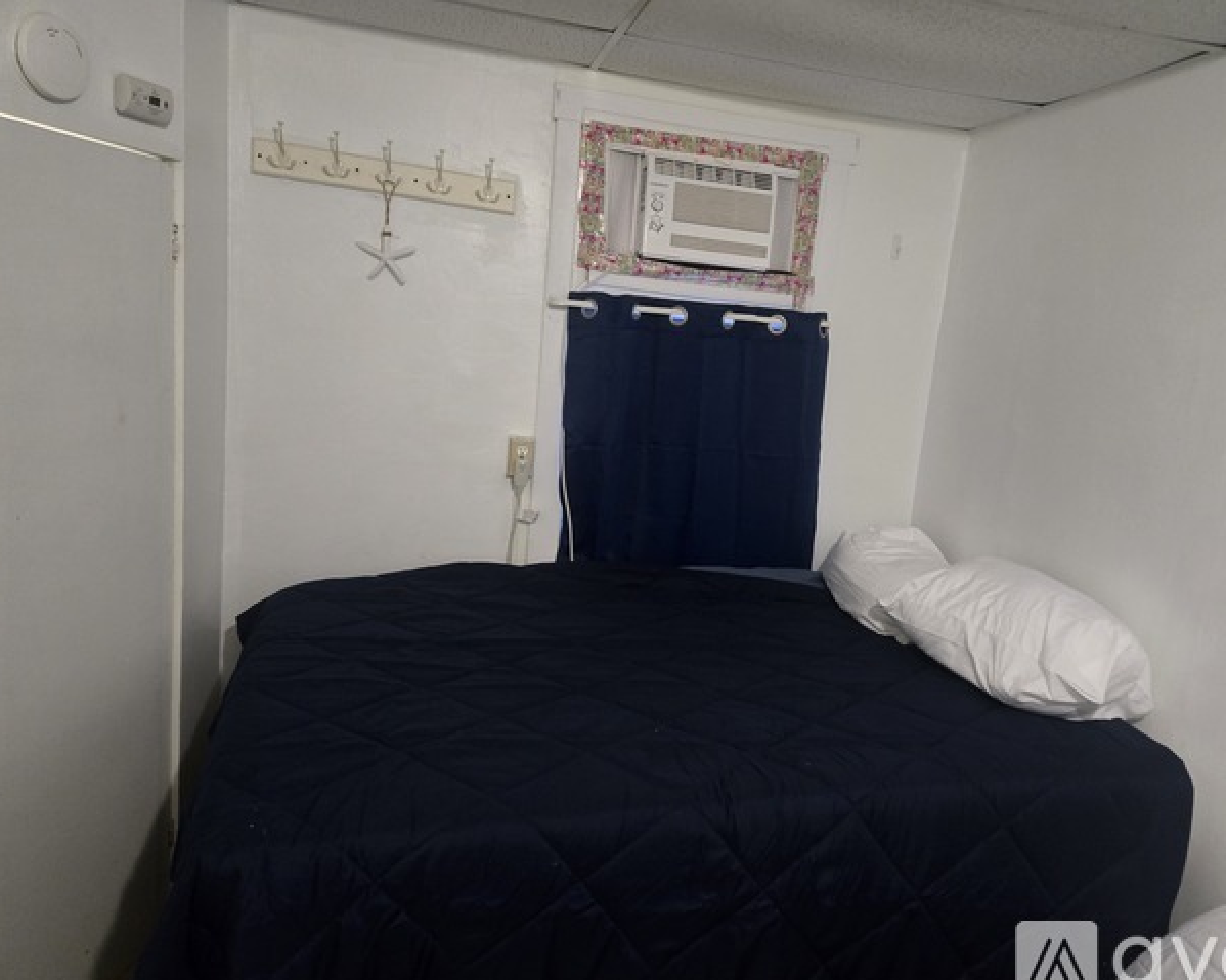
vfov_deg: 56.8
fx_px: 907
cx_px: 664
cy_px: 491
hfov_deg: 68.0
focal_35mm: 25
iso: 1250
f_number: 1.8
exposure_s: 1/60
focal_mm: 5.4
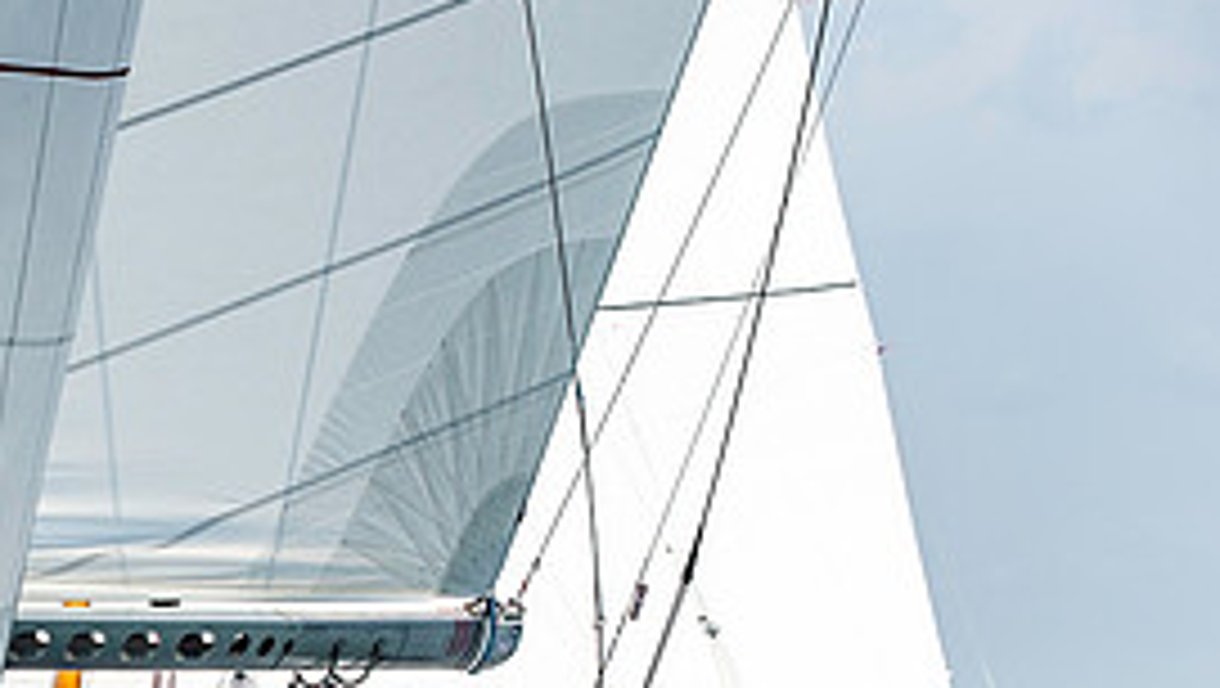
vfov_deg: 4.7
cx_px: 68
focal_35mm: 258
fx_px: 8354
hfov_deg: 8.3
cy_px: 809
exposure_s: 1/3200
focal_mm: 112
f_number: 5
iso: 320
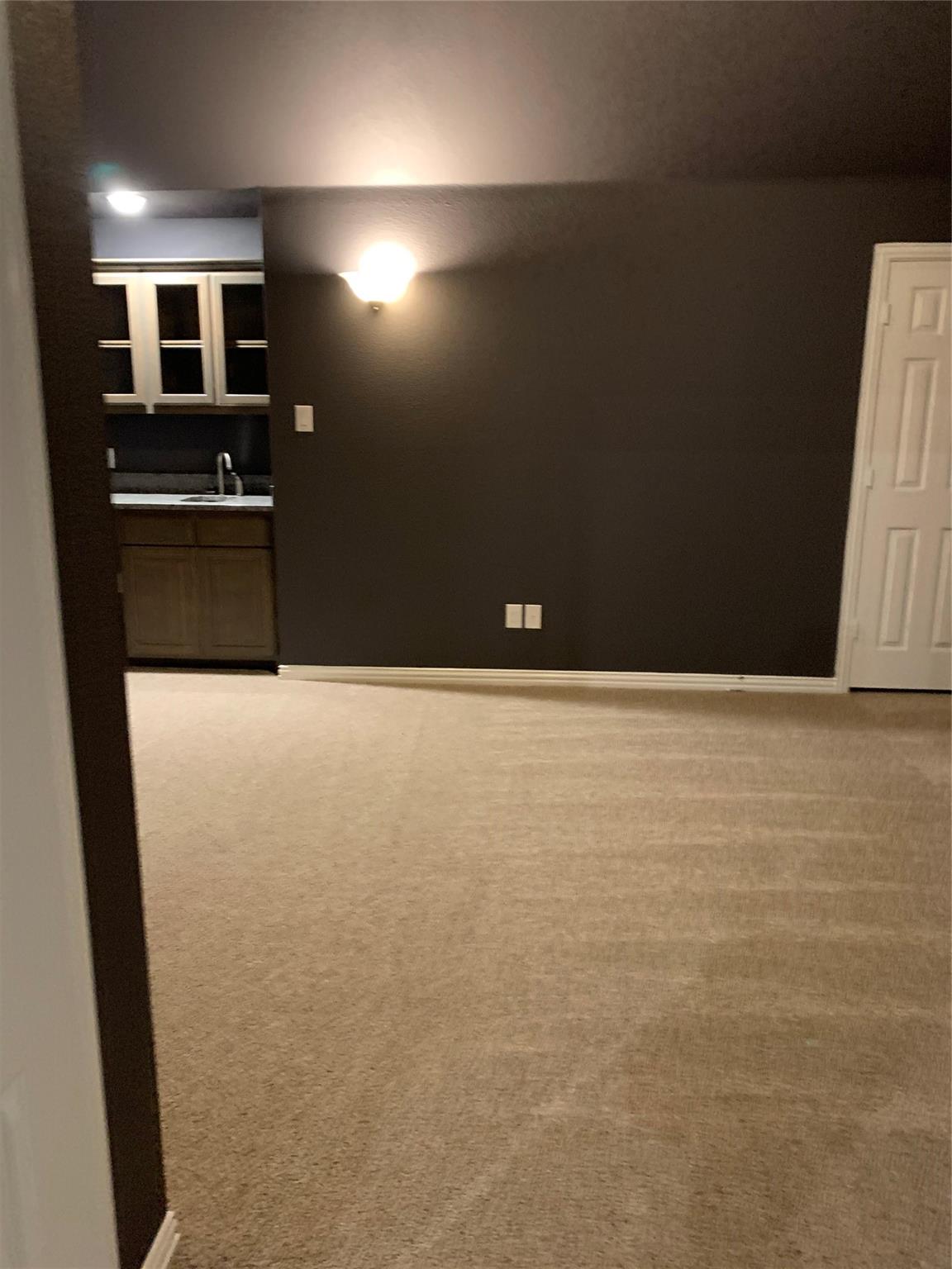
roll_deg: -2.8
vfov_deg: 67.3
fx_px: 953
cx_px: 476
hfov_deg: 53.1
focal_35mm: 26
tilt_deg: -7.8
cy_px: 634
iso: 640
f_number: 1.8
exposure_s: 1/30
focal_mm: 4.25
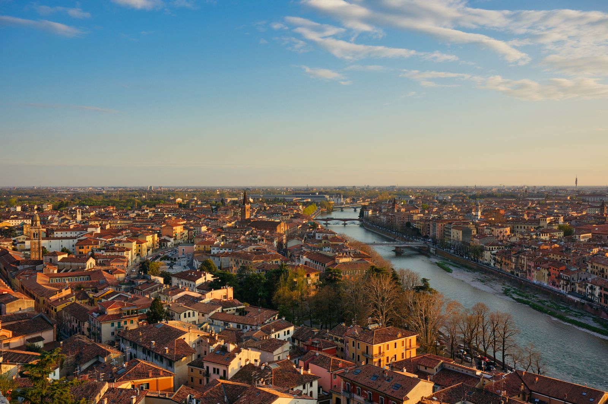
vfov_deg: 39.9
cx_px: 304
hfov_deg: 57.3
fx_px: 557
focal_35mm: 33
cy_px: 202
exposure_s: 1/100
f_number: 8
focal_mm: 22
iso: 100
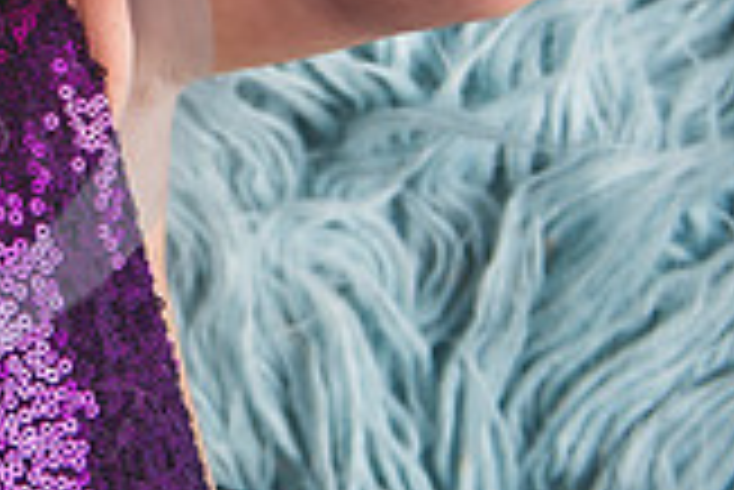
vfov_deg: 9.1
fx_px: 3041
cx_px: -315
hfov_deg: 13.1
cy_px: -151
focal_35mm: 149
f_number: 2.8
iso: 100
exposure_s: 1/160
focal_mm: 42
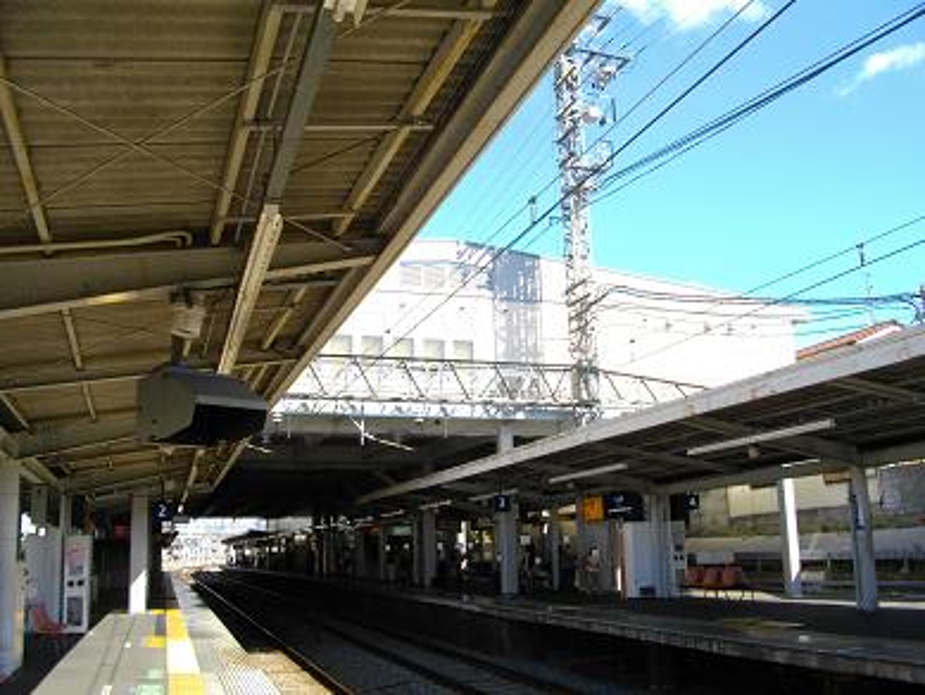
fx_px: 855
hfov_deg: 56.8
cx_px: 462
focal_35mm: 32
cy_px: 348
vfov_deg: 44.2
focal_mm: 5.7
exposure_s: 1/125
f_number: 5.5
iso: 100
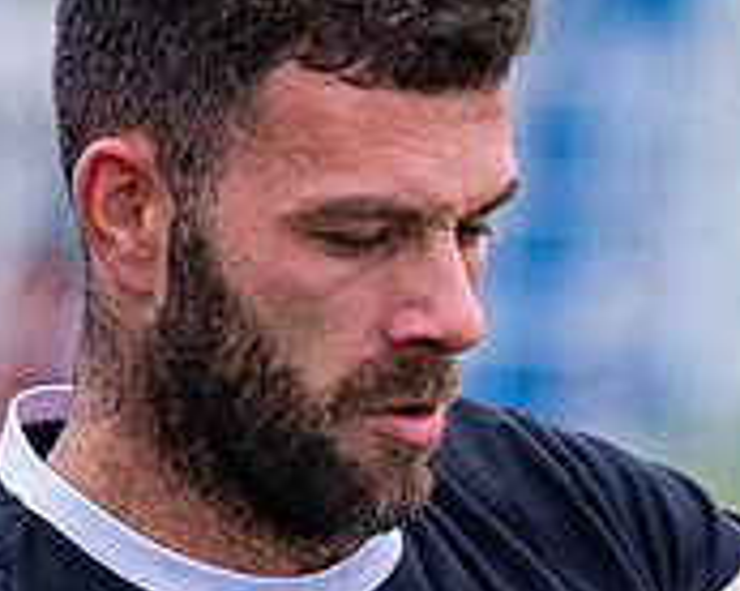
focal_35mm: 1178
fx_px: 25770
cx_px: 1209
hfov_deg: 1.6
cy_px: 607
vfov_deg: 1.3
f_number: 1.8
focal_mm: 135
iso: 640
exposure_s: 1/2000
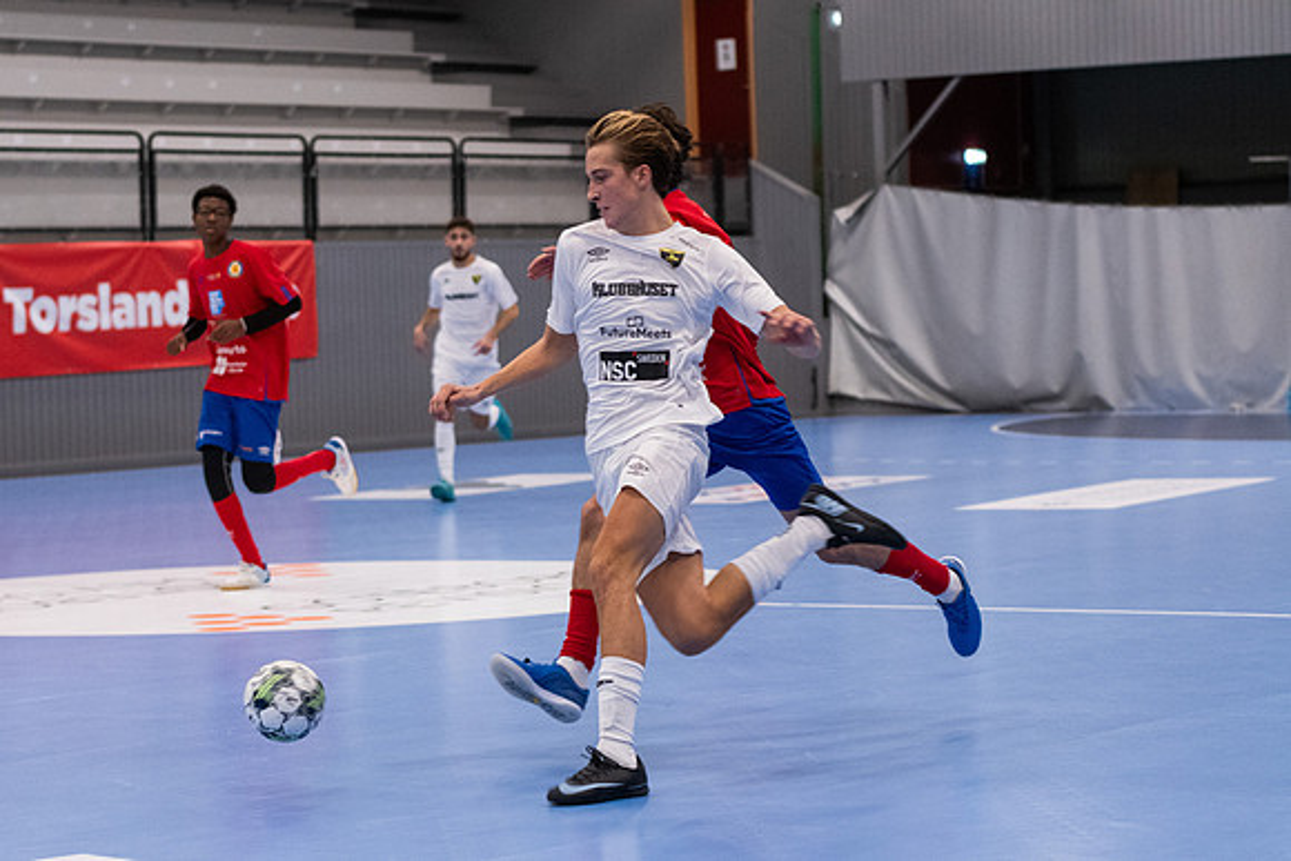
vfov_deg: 12.4
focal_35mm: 111
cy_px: 430
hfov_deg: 18.5
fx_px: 3973
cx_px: 646
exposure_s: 1/640
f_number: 3.2
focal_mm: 70
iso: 2800
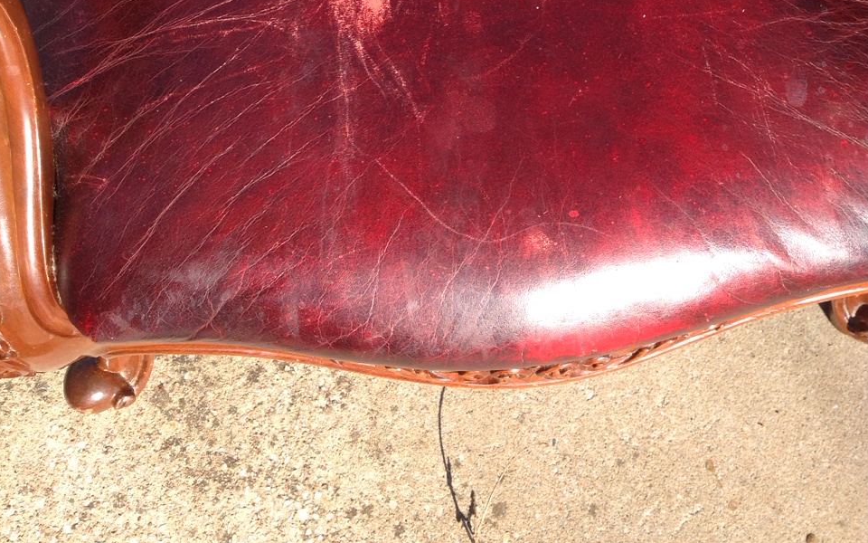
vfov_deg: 24.9
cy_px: 31
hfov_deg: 40.3
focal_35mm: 50
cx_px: 433
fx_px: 1183
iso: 50
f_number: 2.4
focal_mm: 4.28
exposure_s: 1/560
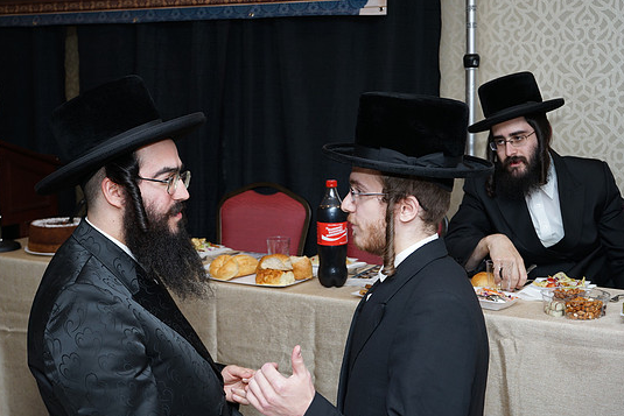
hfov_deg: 38.2
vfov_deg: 26.0
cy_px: 211
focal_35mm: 52
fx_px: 902
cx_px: 306
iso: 640
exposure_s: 1/125
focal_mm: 48
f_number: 6.3
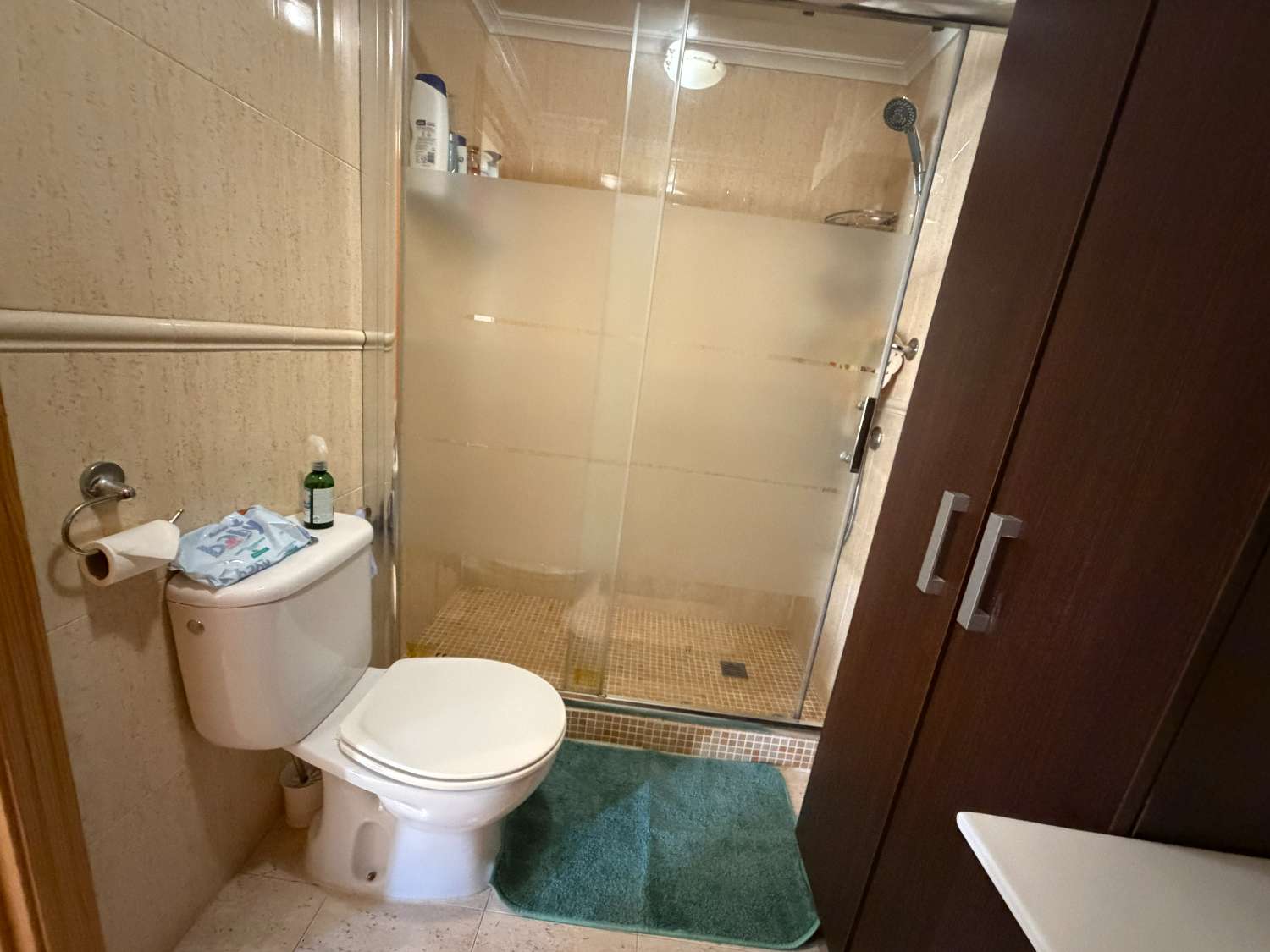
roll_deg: -7.4
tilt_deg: -13.3
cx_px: 635
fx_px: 514
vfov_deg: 85.7
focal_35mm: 14
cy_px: 476
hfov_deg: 102.1
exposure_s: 1/50
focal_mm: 2.22
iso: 1250
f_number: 2.2
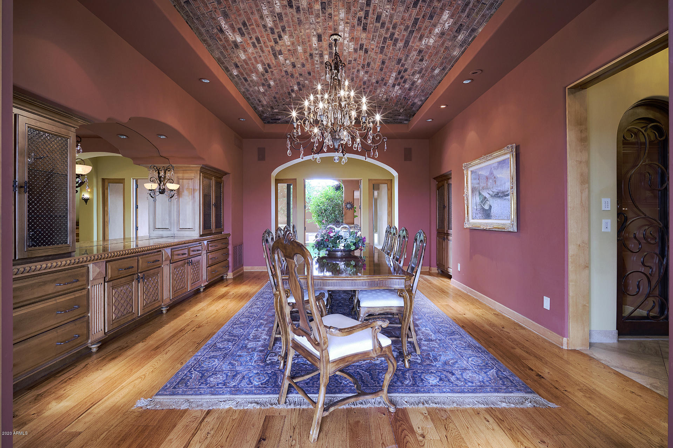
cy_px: 224
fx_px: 280
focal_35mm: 15
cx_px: 336
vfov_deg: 77.3
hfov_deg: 100.4
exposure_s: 1/1.67
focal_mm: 15
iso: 800
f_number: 9
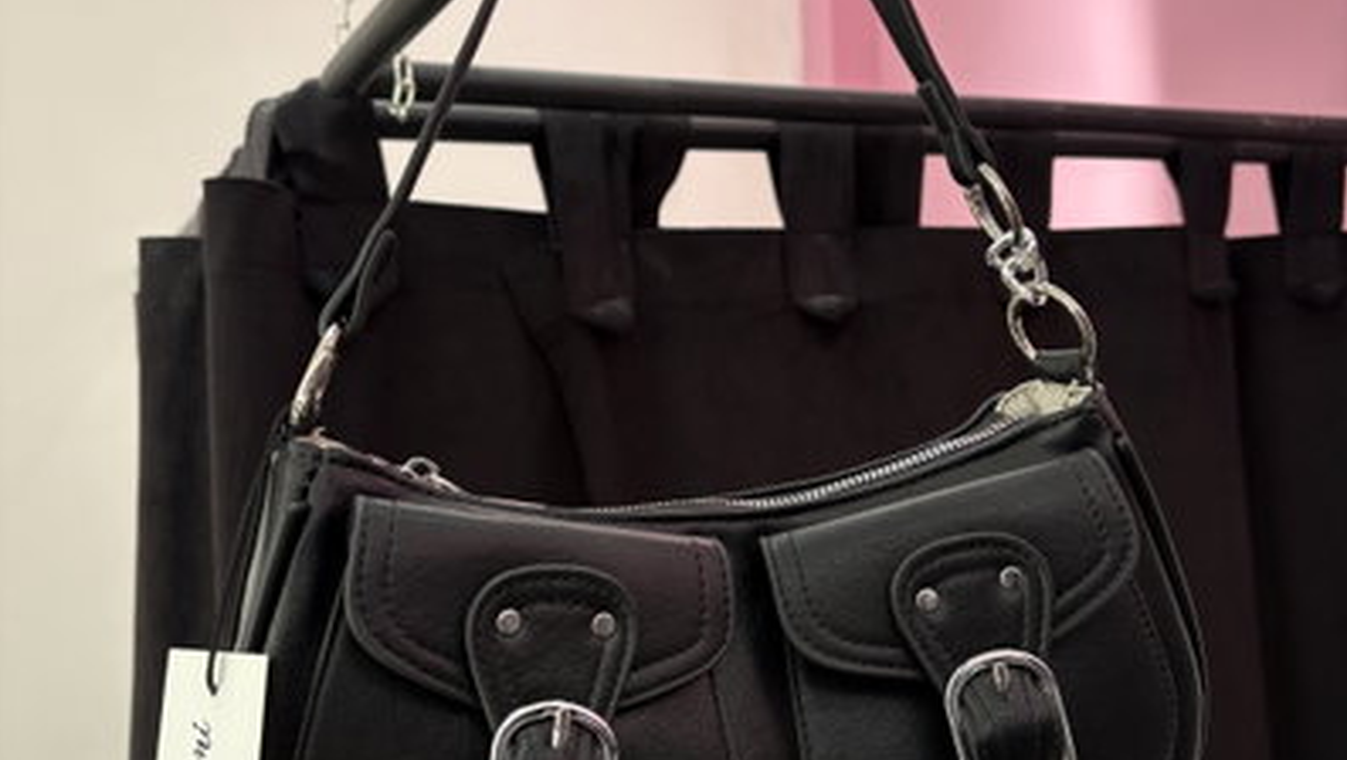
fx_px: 1358
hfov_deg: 52.7
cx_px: 672
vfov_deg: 31.2
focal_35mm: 38
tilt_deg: +2.4
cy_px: 351
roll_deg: +1.8
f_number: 1.6
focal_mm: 5.96
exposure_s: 1/206
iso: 125
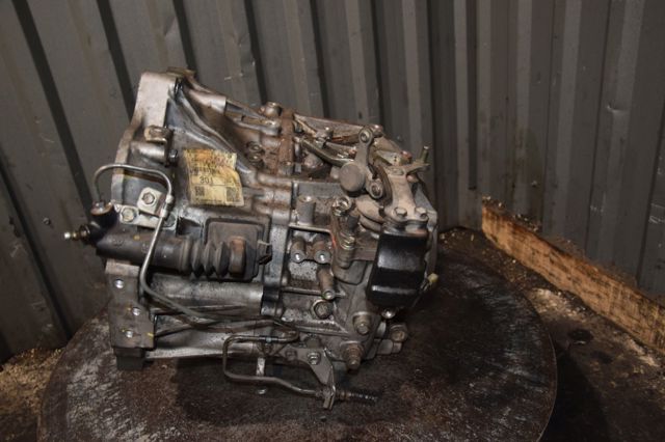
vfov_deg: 41.7
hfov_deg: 59.5
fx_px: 582
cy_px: 221
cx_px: 332
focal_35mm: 32
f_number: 5
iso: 800
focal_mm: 21
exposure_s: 1/60
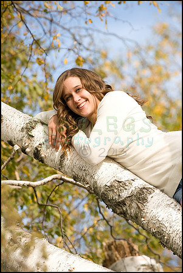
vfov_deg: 10.3
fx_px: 1521
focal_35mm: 200
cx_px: 92
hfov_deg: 6.9
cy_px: 136
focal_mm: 200
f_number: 5.6
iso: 125
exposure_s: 1/250
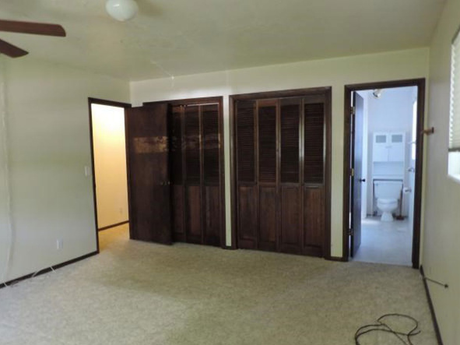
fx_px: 345
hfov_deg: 67.3
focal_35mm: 26
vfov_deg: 53.0
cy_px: 186
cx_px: 225
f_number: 3
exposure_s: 1/8
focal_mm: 4.3
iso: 450
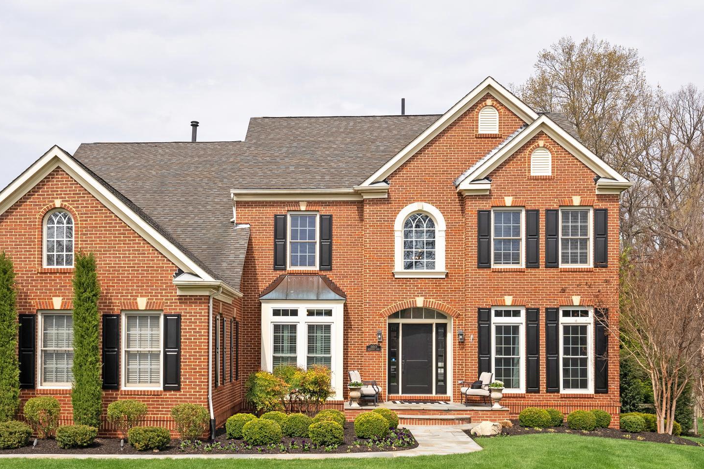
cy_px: 298
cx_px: 270
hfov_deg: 44.2
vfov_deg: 30.4
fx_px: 861
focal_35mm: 44
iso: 320
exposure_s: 1/500
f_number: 9
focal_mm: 31
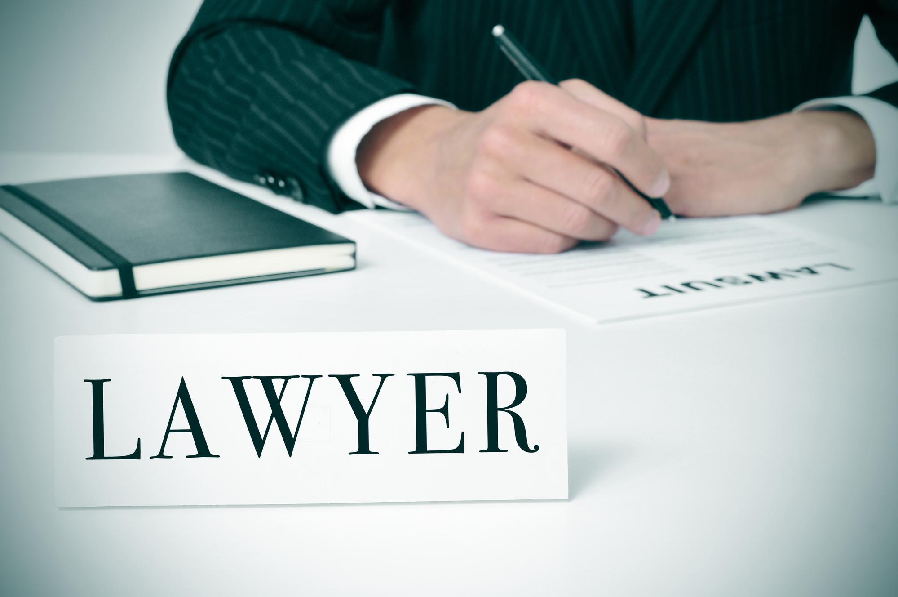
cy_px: 298
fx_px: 1308
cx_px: 449
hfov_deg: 37.9
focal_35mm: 52
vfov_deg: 25.7
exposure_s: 1/60
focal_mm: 35
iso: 200
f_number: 10
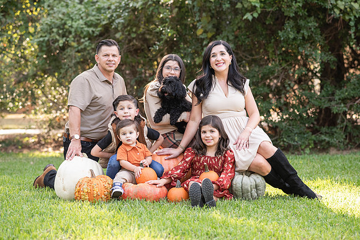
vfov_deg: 16.1
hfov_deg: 23.9
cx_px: 180
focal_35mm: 85
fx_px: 850
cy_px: 120
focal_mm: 85
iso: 640
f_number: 3.2
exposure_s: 1/800
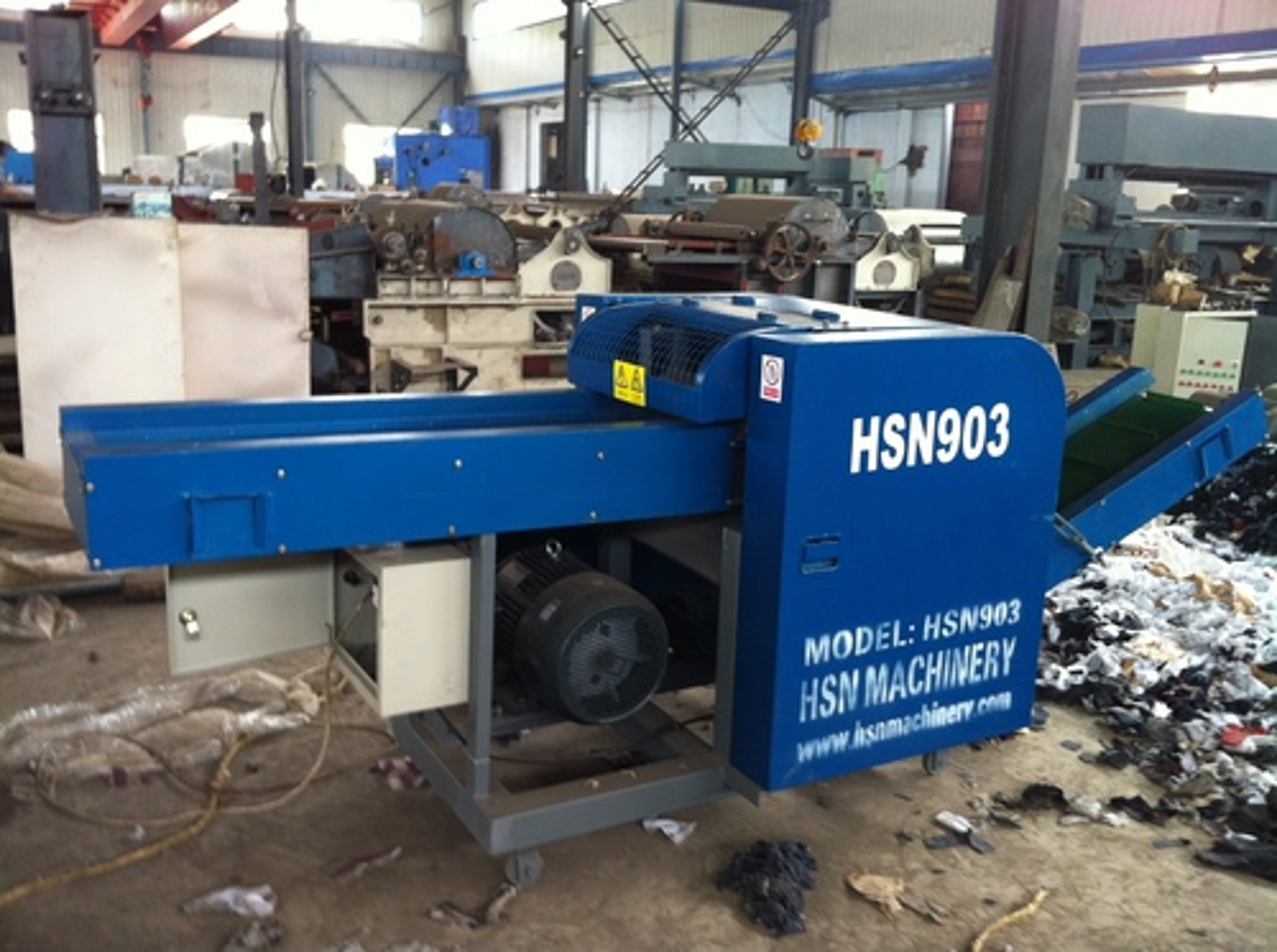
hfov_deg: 52.7
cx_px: 638
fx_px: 1289
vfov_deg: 40.6
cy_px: 476
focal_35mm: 35
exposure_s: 1/15
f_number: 2.8
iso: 100
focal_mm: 3.85
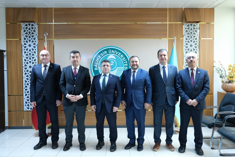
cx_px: 118
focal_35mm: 29
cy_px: 78
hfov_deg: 63.7
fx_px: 189
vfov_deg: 45.0
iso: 1250
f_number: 4
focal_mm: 19.2
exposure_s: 1/17
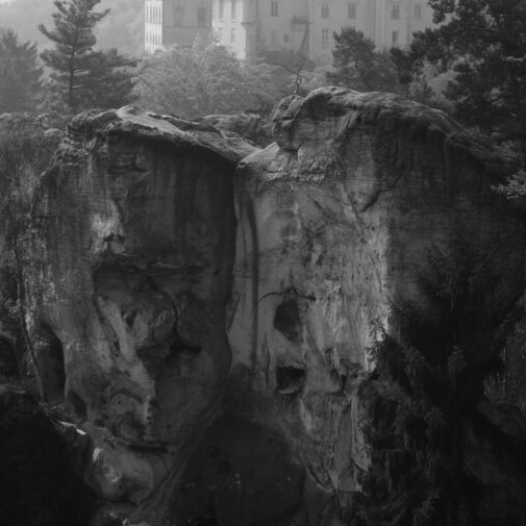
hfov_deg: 16.0
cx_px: 264
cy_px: 196
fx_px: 1874
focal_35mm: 109
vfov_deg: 16.0
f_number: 4.6
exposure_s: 1/500
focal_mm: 15.5
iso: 50
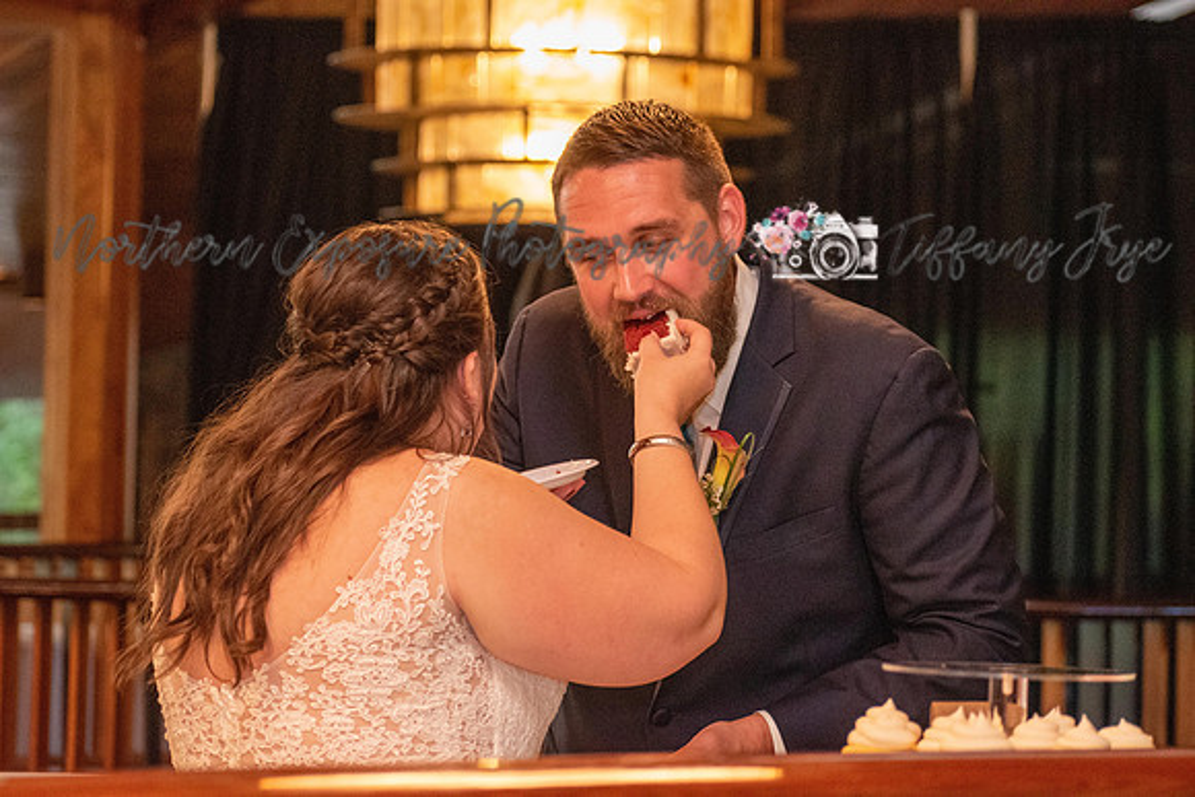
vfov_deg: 9.6
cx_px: 598
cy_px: 398
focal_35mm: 142
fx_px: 4731
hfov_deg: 14.4
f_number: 4.8
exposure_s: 1/60
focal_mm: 95
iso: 4500
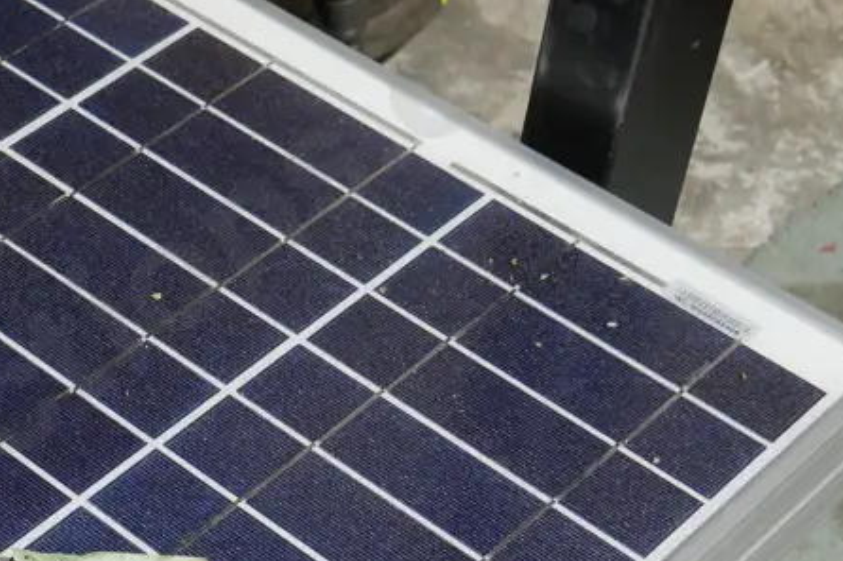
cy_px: 454
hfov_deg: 18.0
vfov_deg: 12.4
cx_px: -51
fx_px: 2575
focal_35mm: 110
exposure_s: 1/60
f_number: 5.1
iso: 1250
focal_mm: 23
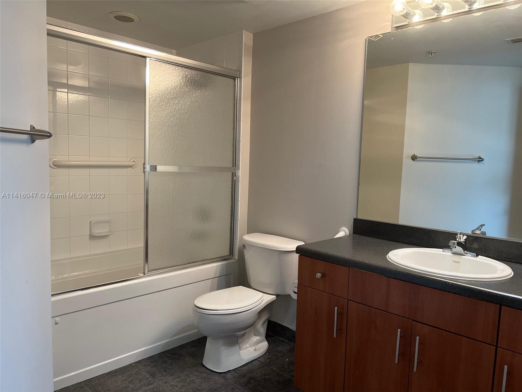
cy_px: 196
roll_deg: -1.5
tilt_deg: -6.0
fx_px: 392
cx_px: 261
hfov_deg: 67.3
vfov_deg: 53.1
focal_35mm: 26
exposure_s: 1/120
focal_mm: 5.7
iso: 100
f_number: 1.5
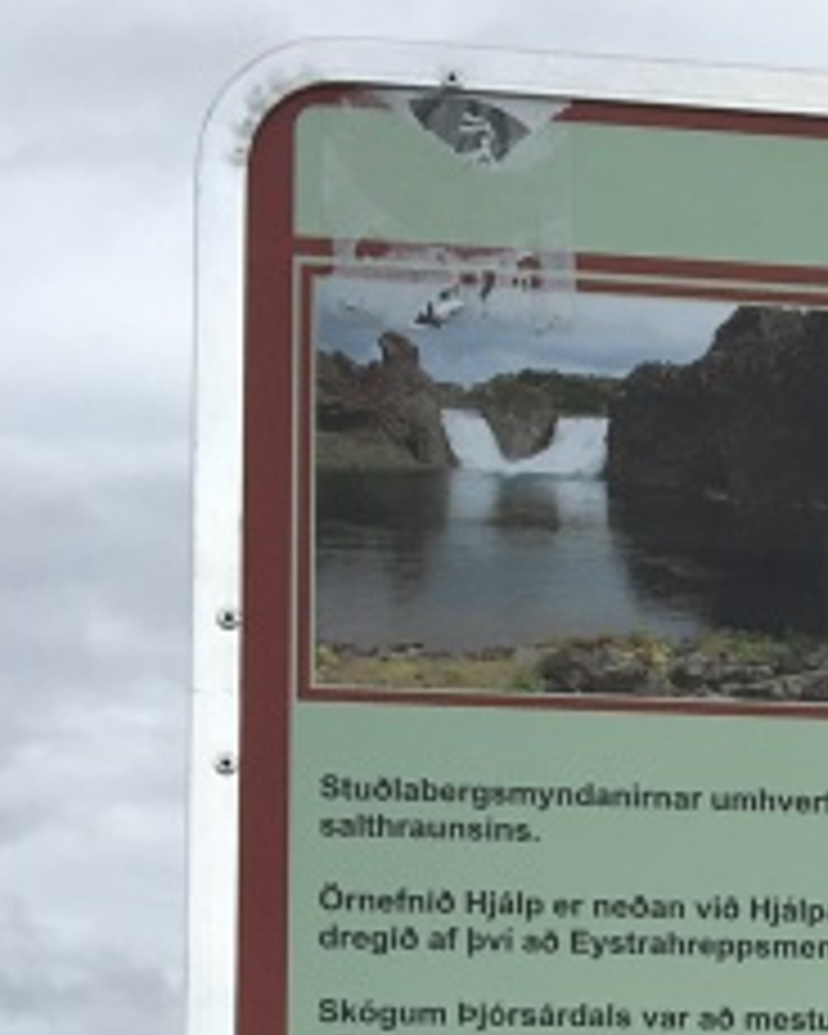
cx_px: 1382
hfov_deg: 11.5
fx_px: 3860
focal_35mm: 126
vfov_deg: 14.8
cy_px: 1184
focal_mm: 4.15
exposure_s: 1/1282
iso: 25
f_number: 2.2
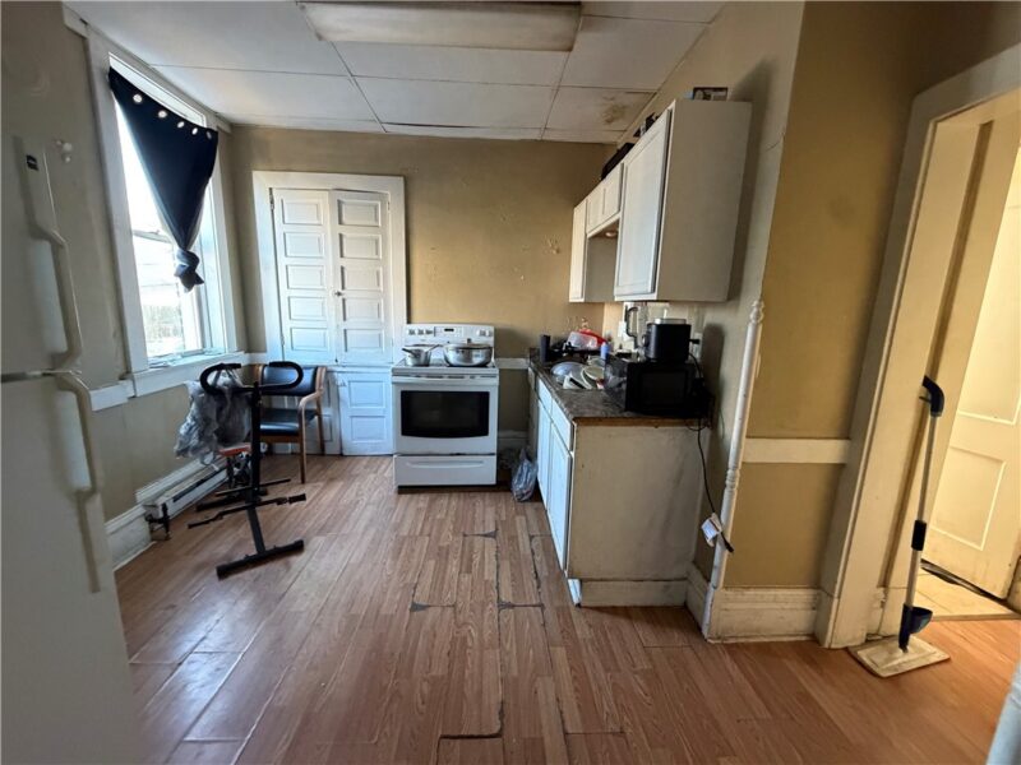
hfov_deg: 102.1
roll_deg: -2.7
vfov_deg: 85.7
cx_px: 510
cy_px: 382
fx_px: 413
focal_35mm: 14
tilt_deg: -14.4
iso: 640
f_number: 2.2
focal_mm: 2.22
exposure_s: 1/60
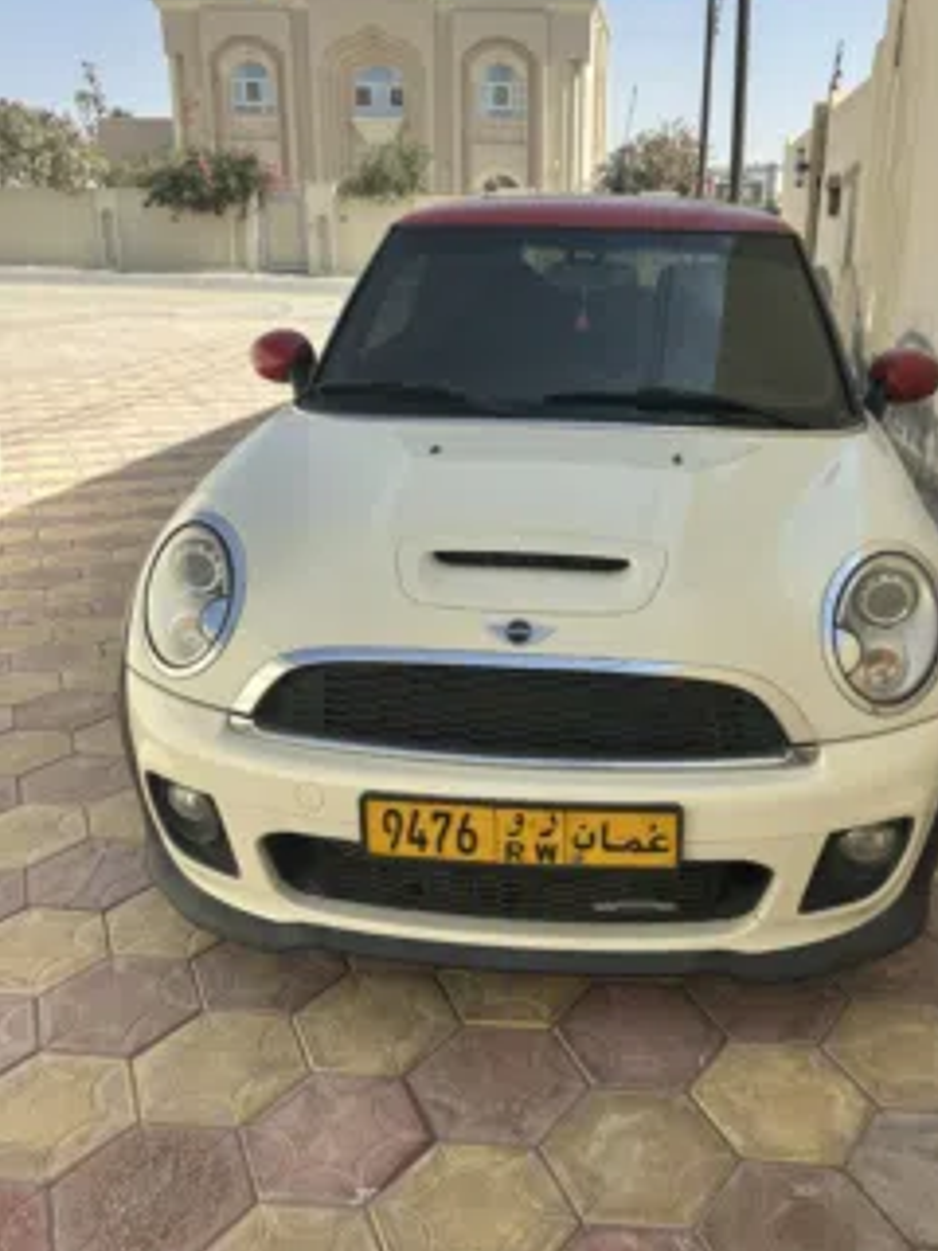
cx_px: 582
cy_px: 629
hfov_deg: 46.4
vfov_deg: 60.0
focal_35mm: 30
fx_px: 1084
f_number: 1.78
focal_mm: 6.86
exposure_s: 1/3247
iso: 80
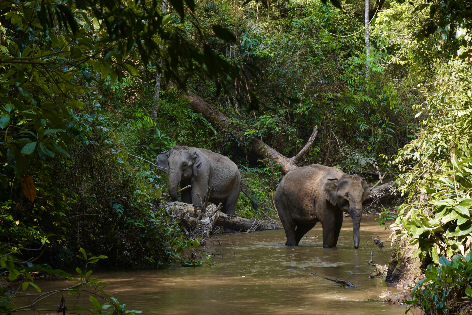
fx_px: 918
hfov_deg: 28.8
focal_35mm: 70
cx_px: 236
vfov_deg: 19.5
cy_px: 158
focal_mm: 70
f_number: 5.6
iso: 125
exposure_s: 1/80
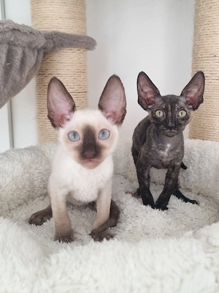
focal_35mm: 24
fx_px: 202
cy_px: 146
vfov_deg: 71.6
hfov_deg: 56.8
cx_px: 110
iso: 160
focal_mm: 6.7
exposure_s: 1/100
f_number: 1.8
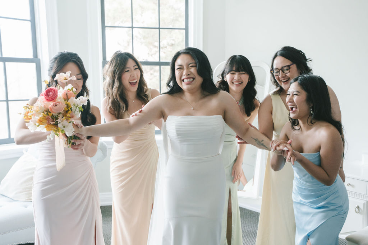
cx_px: 201
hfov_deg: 49.8
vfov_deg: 34.4
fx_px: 396
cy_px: 131
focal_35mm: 39
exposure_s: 1/200
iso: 1600
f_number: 4
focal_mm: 35
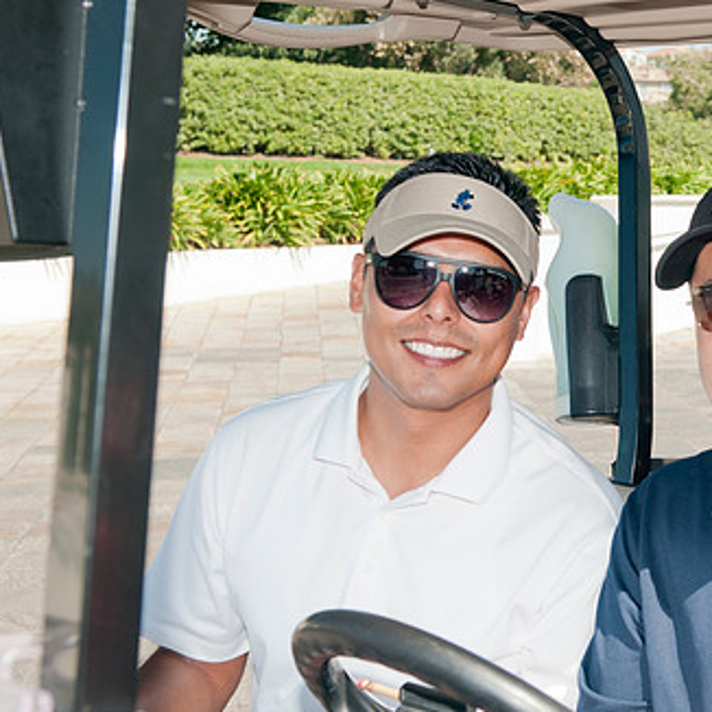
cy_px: 333
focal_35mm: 77
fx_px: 1792
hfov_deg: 22.0
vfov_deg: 22.5
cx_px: 622
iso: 200
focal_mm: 34
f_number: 6.3
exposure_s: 1/160
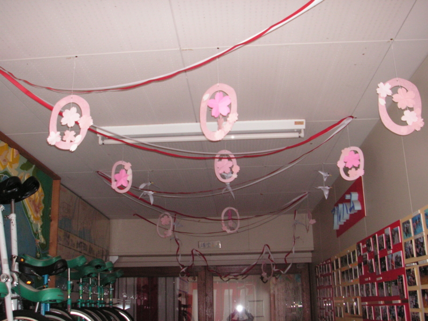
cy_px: 160
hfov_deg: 49.0
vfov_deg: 37.7
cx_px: 214
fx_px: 470
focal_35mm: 38
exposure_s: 1/45
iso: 160
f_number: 3.3
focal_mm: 6.3
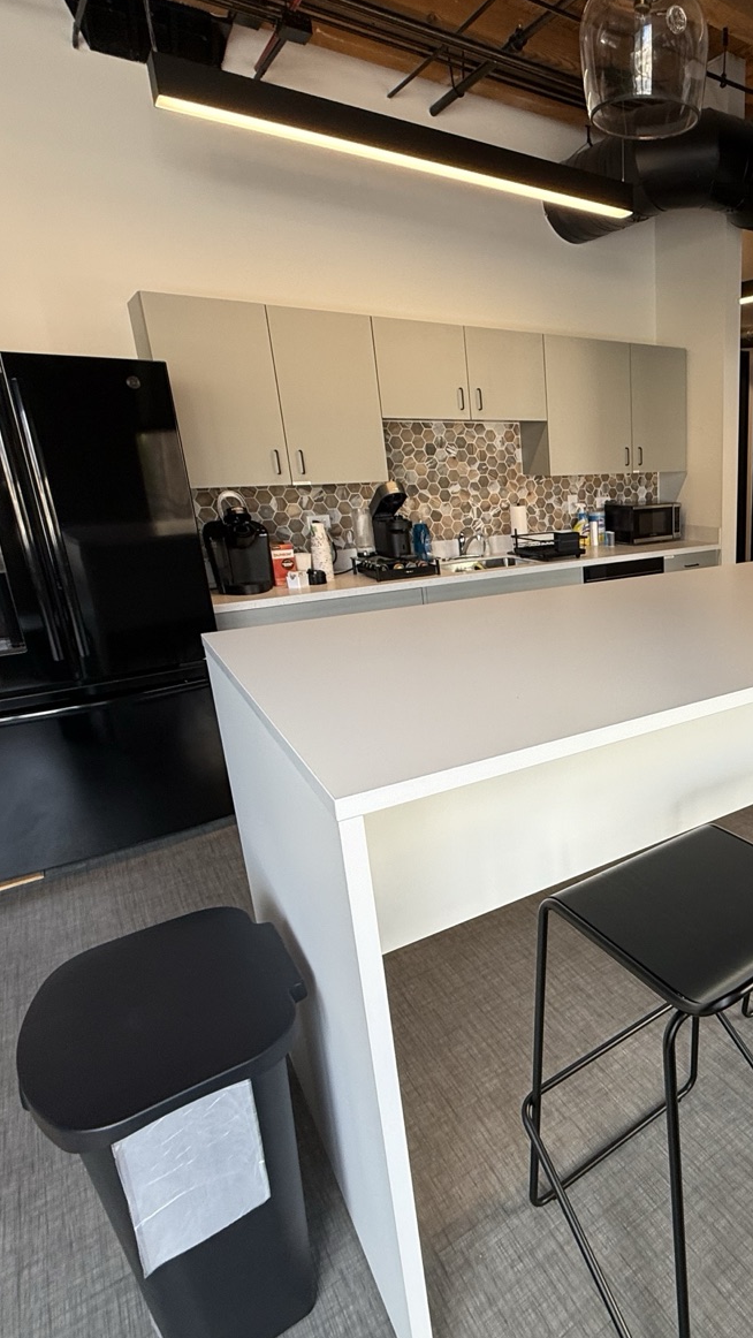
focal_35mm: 21
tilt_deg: -16.5
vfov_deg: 83.8
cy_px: 674
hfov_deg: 48.6
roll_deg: +0.7
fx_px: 745
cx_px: 662
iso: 80
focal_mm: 2.22
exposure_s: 1/99
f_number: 2.2
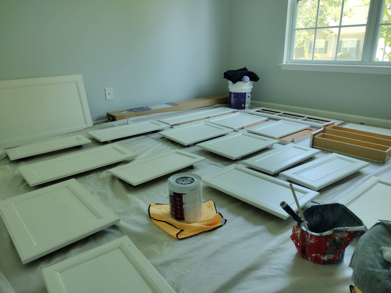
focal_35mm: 27
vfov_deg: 51.4
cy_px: 146
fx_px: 305
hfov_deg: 65.3
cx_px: 196
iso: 115
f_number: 1.7
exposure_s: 1/120
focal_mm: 4.71
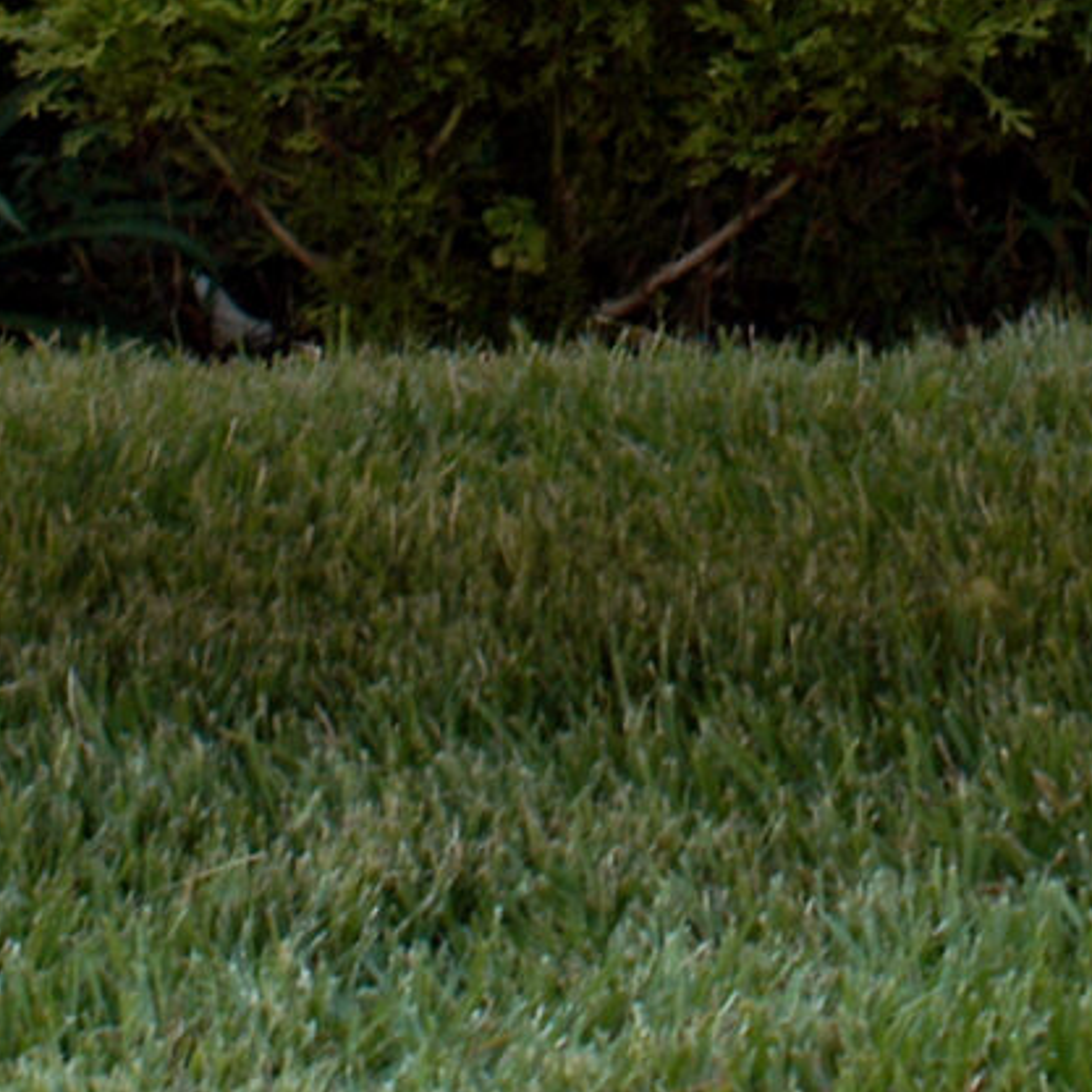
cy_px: -615
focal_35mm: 263
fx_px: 9387
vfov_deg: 6.6
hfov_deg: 6.6
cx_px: 1131
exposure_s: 1/100
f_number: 10
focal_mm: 42
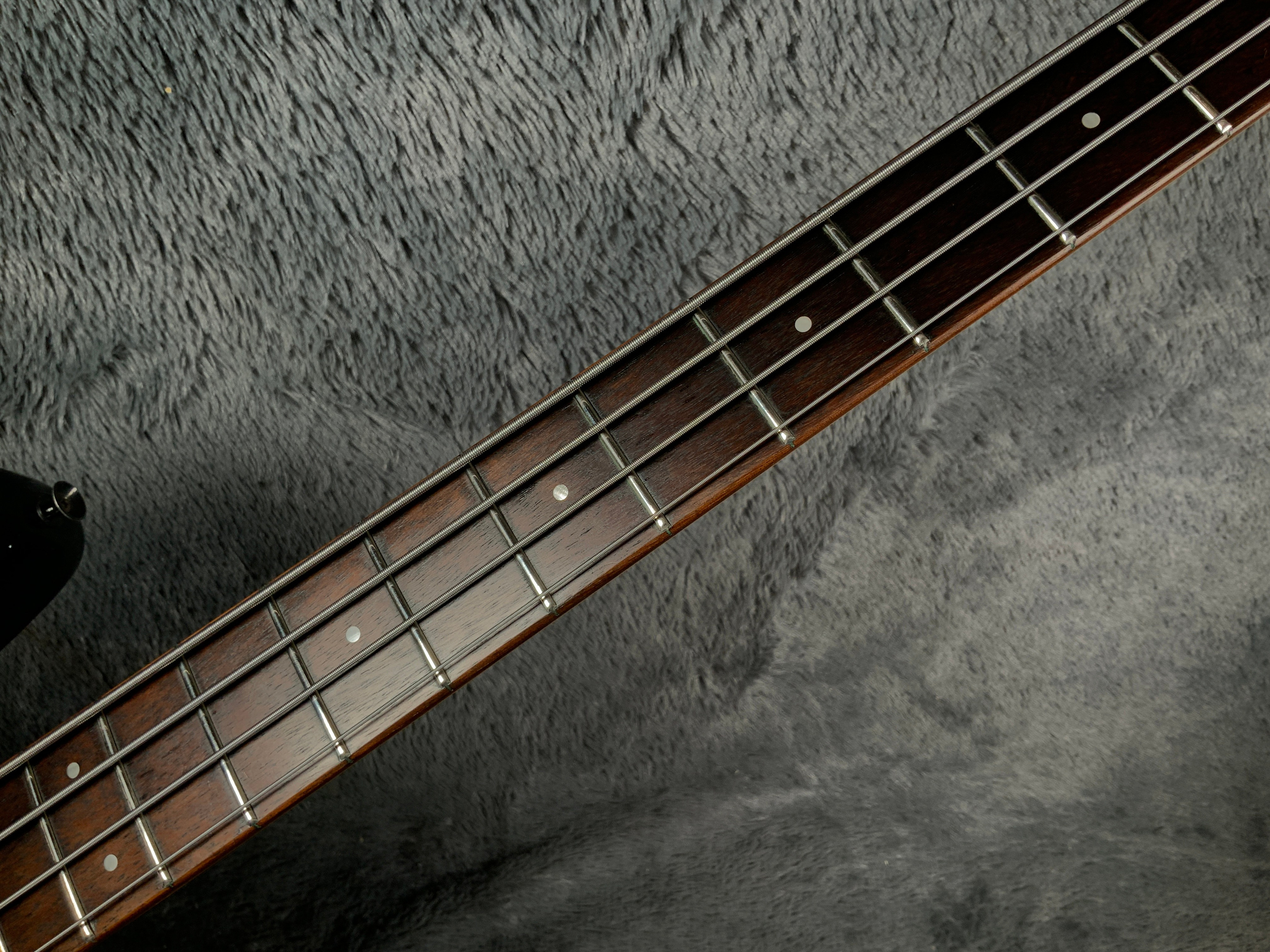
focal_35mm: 29
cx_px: 635
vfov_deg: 48.2
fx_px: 1064
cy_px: 476
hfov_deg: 61.7
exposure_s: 1/104
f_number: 1.8
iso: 20
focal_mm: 3
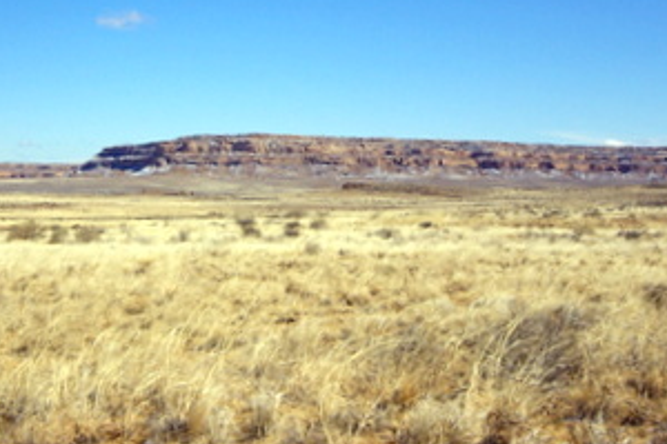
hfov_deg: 25.2
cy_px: 118
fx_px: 1482
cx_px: 196
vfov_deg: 17.0
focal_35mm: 80
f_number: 5.6
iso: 100
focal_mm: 20
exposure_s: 1/750
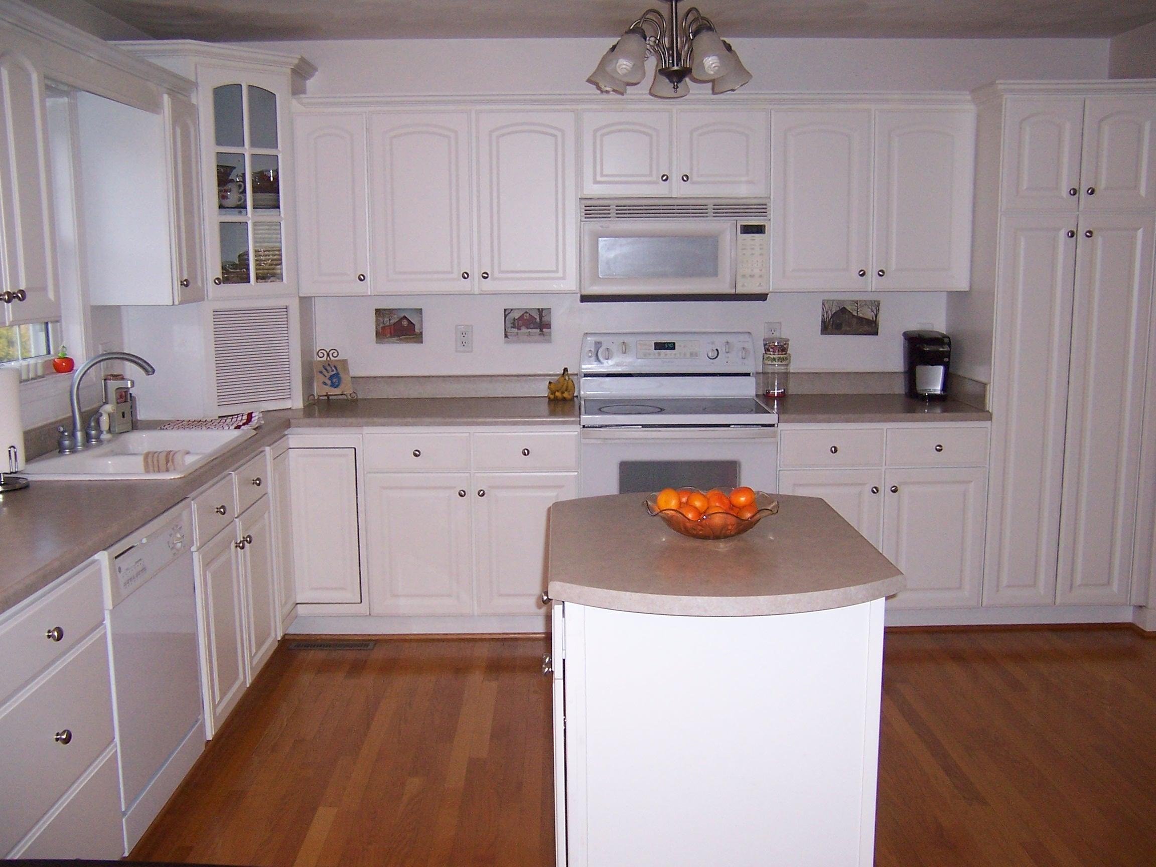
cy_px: 434
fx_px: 1102
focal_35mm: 33
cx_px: 578
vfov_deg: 42.9
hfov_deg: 55.4
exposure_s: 1/60
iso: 140
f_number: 2.8
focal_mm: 5.5
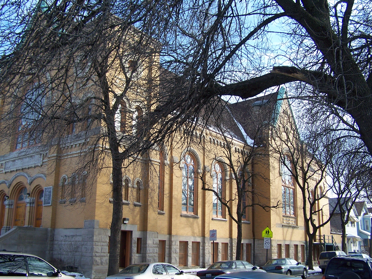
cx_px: 186
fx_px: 408
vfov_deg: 37.7
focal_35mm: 38
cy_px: 140
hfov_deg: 49.0
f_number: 2.8
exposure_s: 1/350
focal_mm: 6.3
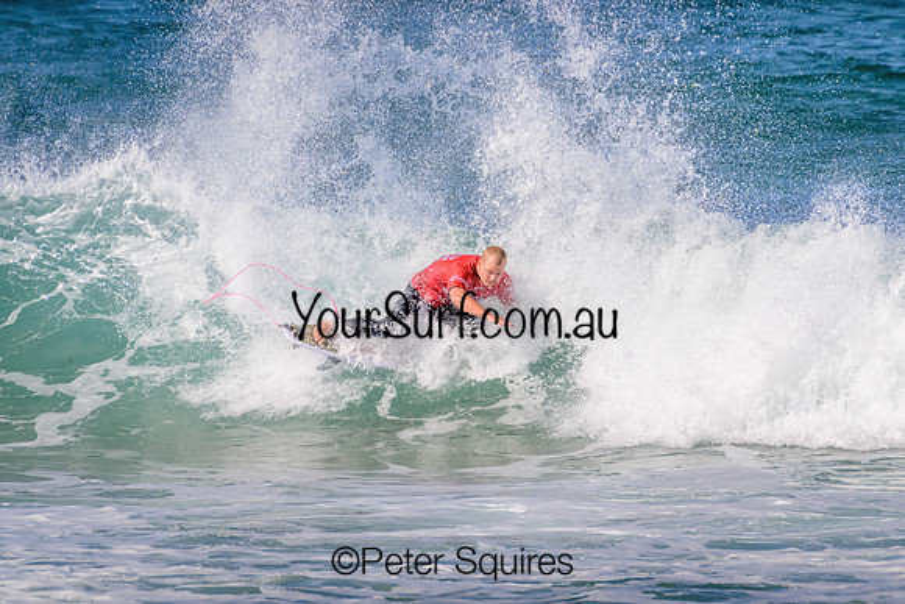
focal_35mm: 1000
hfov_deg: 2.1
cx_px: 452
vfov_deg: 1.4
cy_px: 302
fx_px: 25144
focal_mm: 1000
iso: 1250
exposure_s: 1/3200
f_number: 11
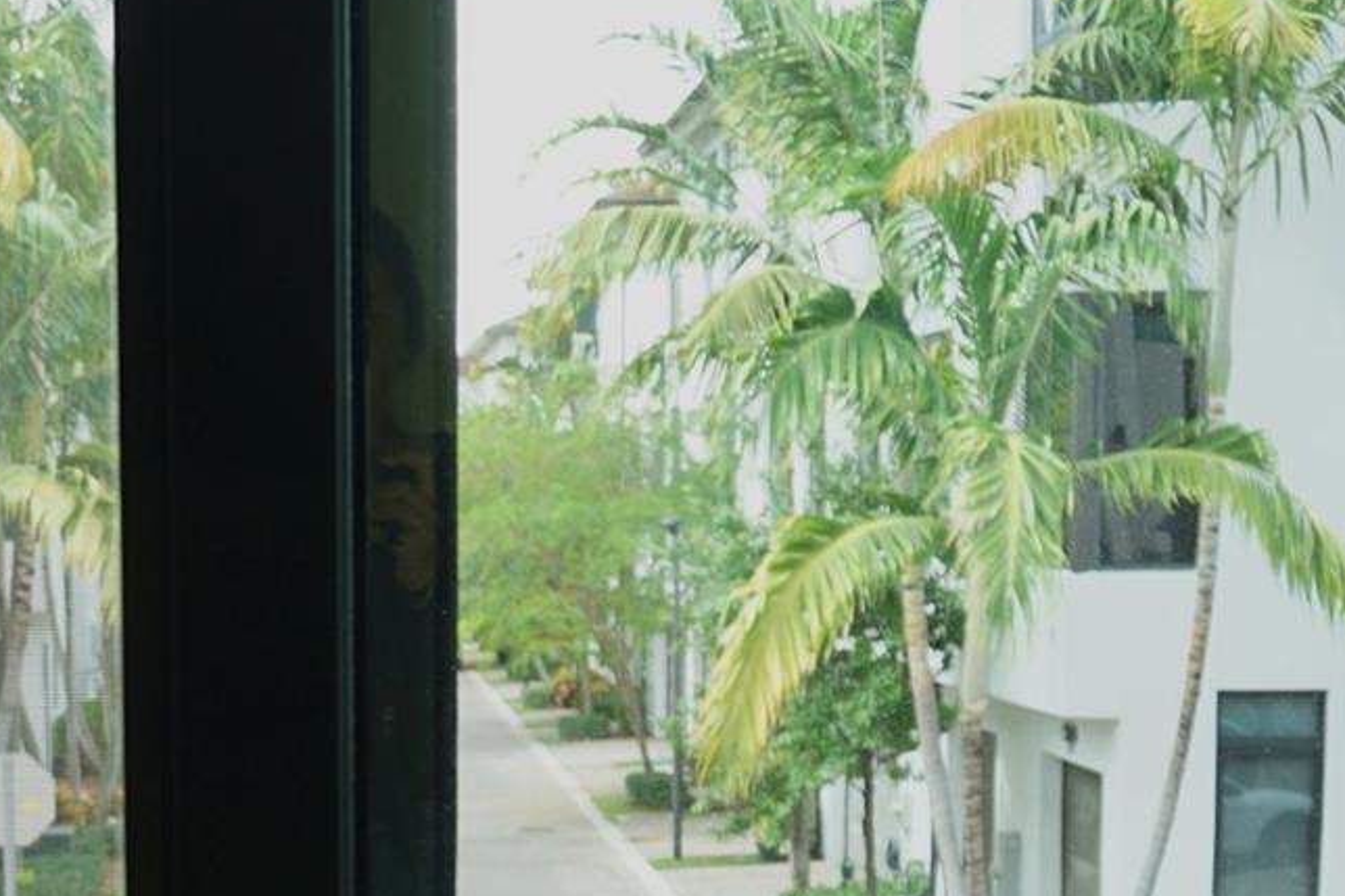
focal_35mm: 77
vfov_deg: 17.4
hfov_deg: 25.8
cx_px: 242
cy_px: 850
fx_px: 2876
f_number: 4.5
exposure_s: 1/60
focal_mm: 21
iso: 100
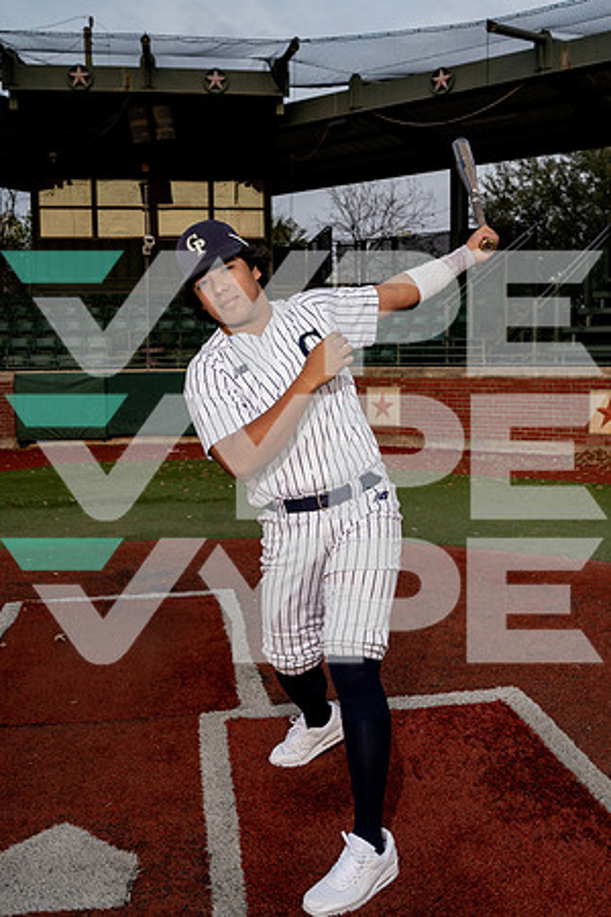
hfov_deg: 37.9
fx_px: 891
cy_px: 458
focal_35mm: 35
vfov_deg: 54.4
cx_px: 306
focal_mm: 35
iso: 250
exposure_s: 1/250
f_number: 5.6
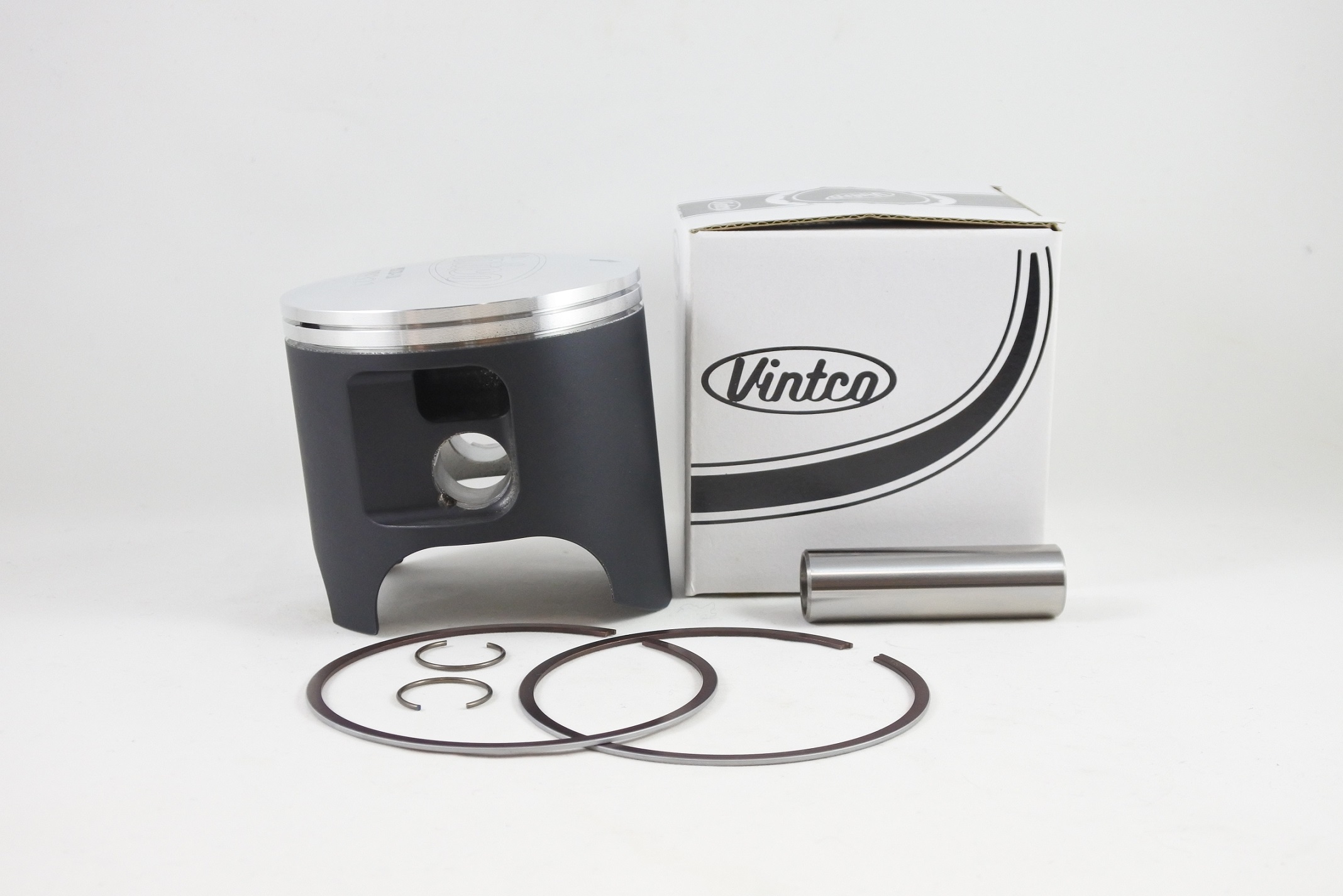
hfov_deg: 41.1
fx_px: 1791
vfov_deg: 28.1
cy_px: 448
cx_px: 672
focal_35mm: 48
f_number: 4.5
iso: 720
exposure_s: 1/125
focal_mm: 18
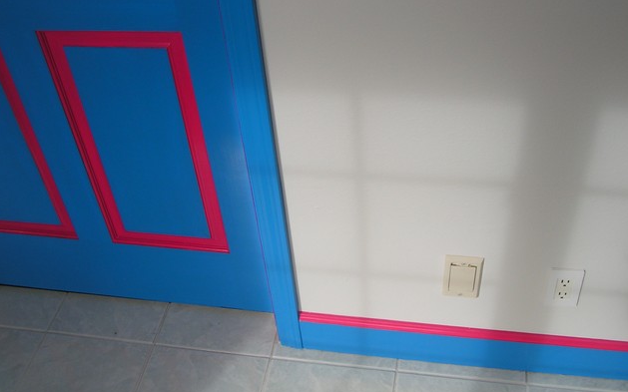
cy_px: 191
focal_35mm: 41
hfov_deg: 48.2
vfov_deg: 31.2
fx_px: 702
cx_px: 318
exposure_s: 1/100
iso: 50
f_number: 5.6
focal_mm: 5.8
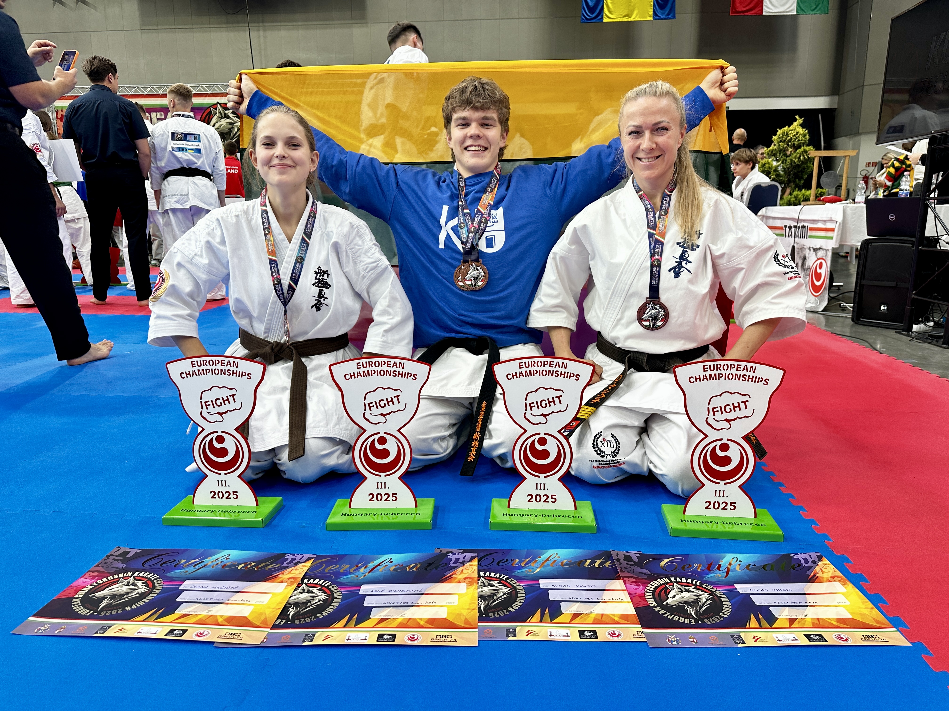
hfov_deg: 71.6
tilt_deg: -11.2
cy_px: 356
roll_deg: +0.1
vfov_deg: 56.8
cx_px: 474
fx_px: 658
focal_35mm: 24
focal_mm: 6.86
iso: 100
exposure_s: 1/121
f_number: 1.78
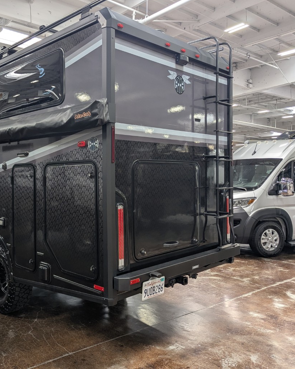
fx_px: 349
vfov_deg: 55.7
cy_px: 180
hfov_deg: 44.2
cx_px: 71
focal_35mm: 32
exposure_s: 1/60.5
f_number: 1.85
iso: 51
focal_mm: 6.81
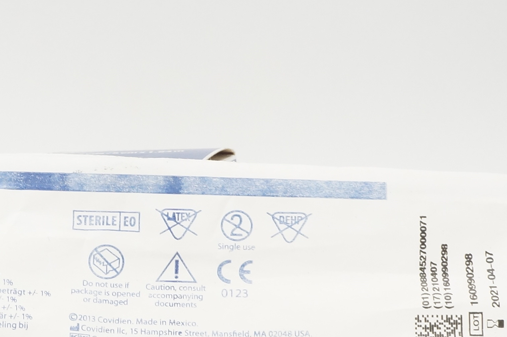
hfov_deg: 23.2
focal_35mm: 87
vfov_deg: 15.5
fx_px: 1224
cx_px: 126
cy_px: 297
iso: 800
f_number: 9
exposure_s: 1/40
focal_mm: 18
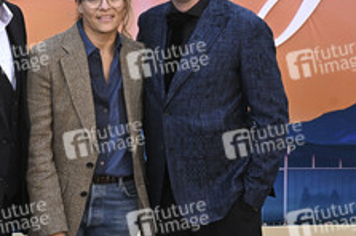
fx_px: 800
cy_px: 21
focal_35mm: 81
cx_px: 125
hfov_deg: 25.0
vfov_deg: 16.6
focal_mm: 40
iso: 800
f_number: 7.1
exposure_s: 1/320
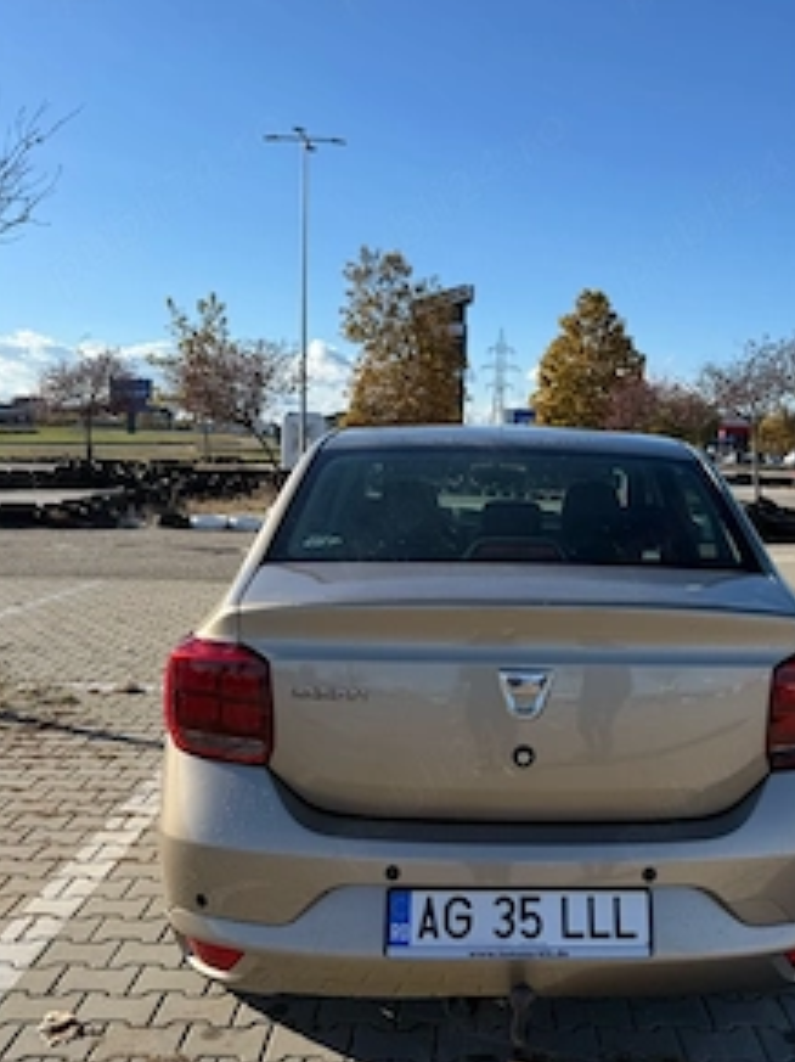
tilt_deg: -5.3
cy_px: 529
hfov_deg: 42.4
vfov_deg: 55.4
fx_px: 1011
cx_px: 521
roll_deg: -2.6
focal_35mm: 33
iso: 80
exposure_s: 1/3759
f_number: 1.78
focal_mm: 6.76
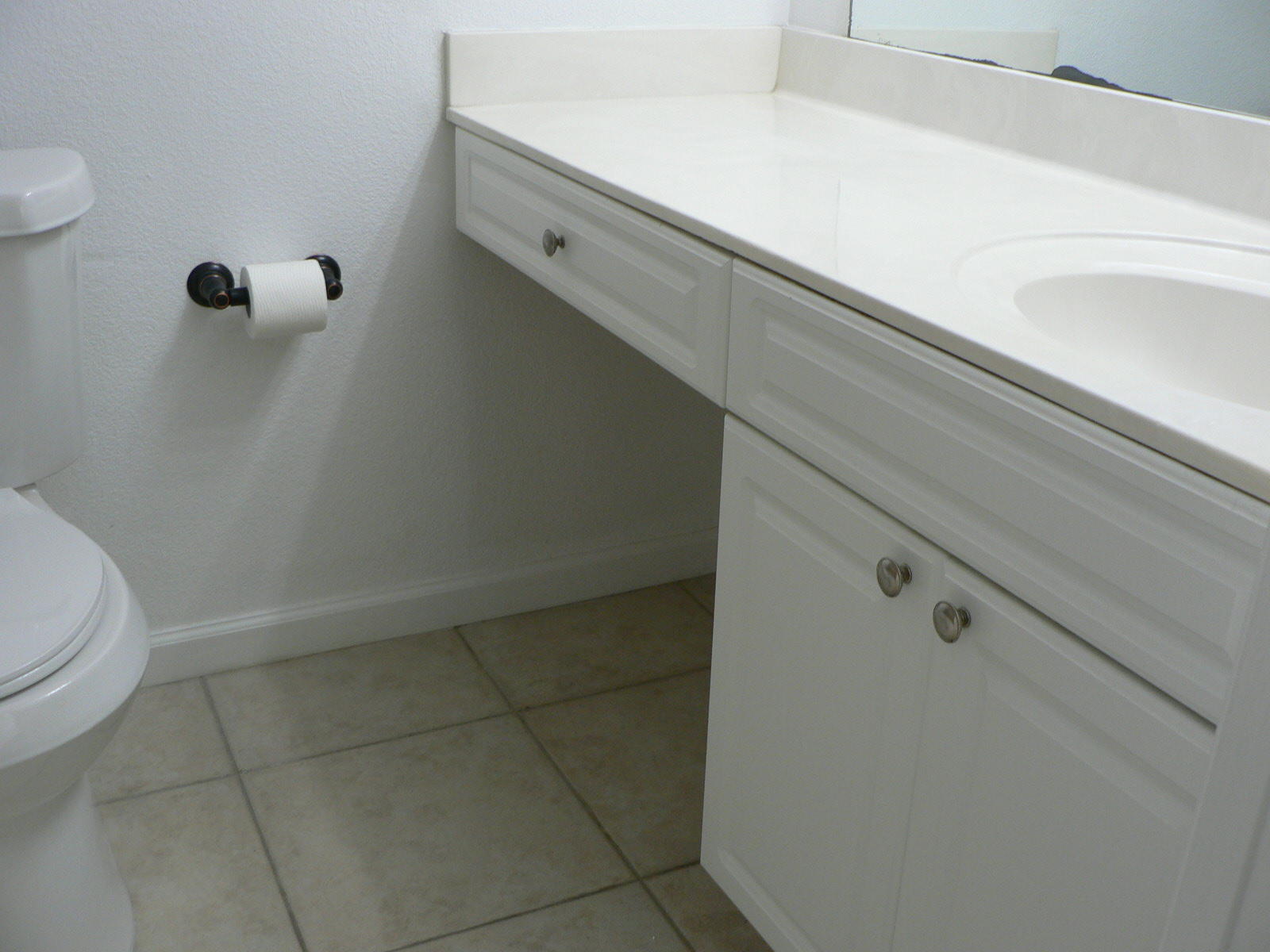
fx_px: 1321
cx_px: 635
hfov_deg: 51.4
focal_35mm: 36
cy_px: 476
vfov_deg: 39.7
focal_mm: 6
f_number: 2.8
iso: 80
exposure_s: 1/30
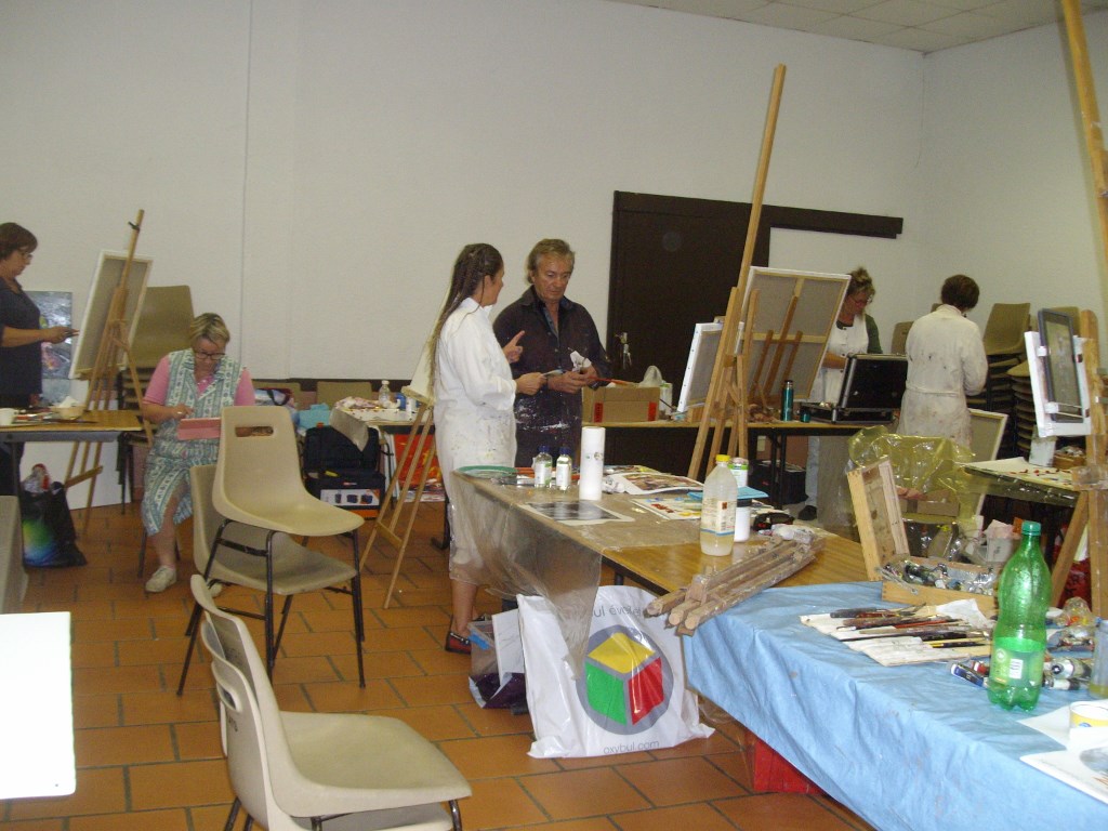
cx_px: 554
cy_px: 416
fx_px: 1152
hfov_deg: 51.4
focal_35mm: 36
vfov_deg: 39.7
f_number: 2.7
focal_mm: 6
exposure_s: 1/50
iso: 259
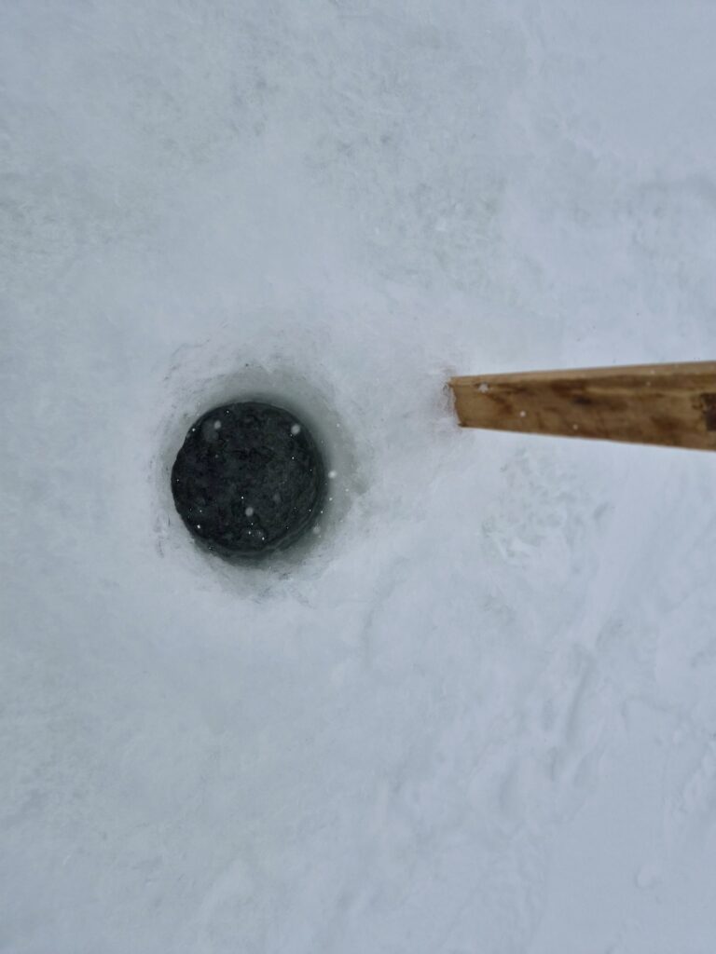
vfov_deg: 73.9
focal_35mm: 23
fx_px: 634
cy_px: 477
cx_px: 358
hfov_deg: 58.9
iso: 80
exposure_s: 1/6400
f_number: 1.8
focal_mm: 5.4
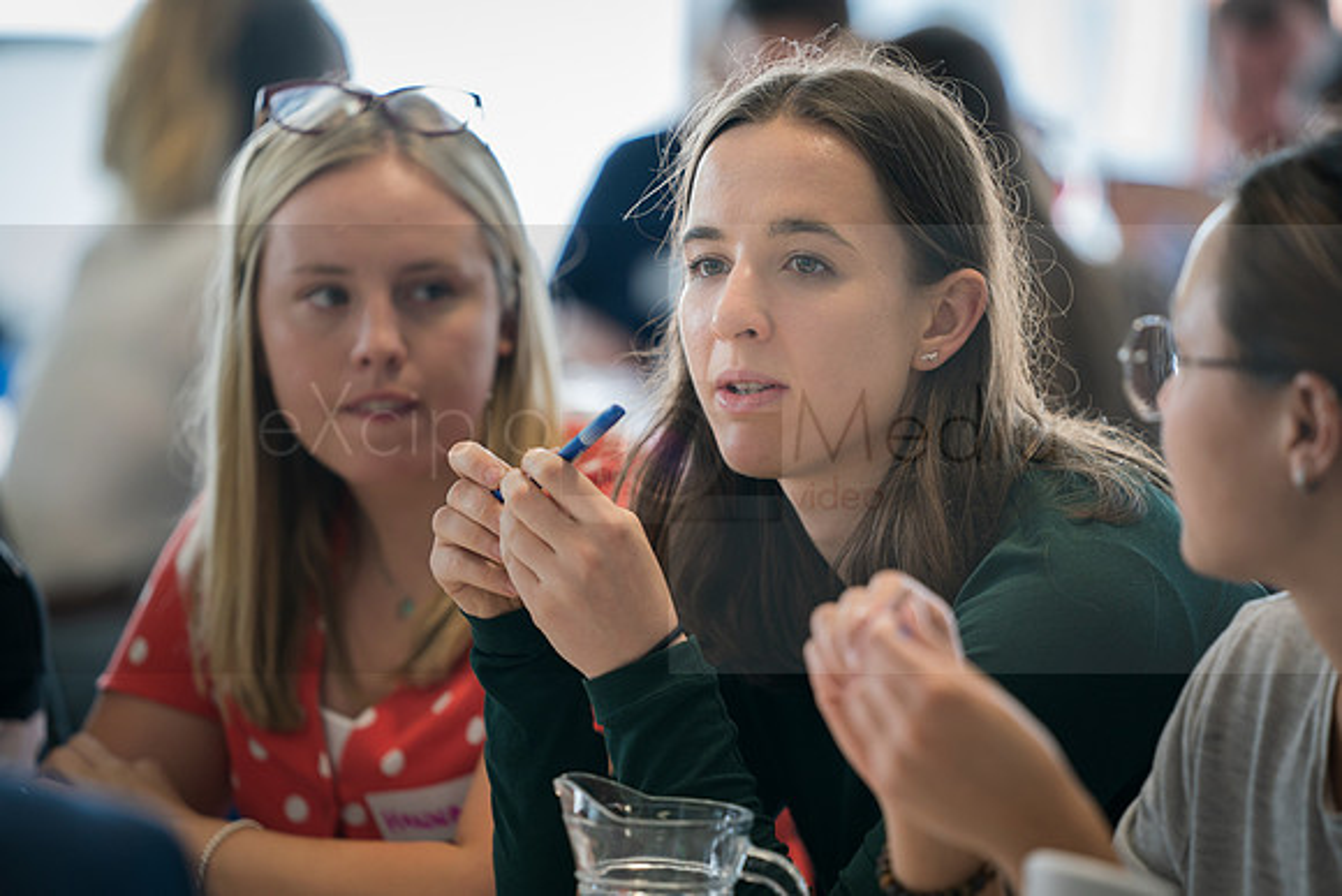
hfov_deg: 10.3
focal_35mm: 200
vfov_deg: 6.9
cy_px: 448
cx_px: 671
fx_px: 7457
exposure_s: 1/125
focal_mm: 200
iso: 400
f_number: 2.8
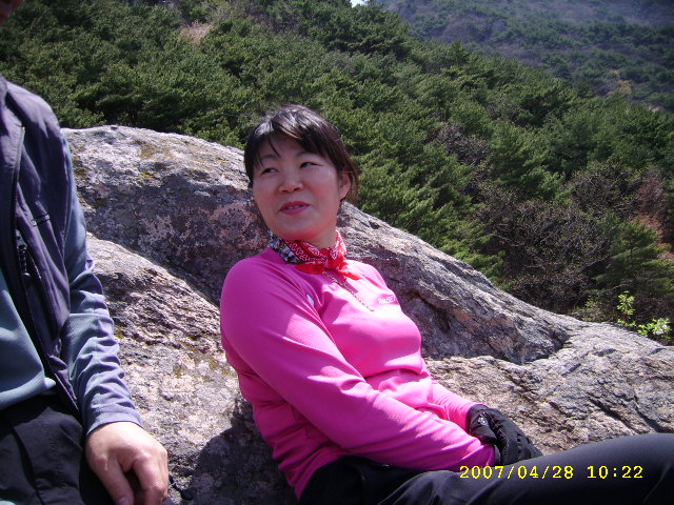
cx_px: 337
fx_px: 681
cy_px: 252
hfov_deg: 52.6
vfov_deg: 40.7
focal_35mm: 35
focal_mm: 5.95
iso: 50
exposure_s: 1/648
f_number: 2.8
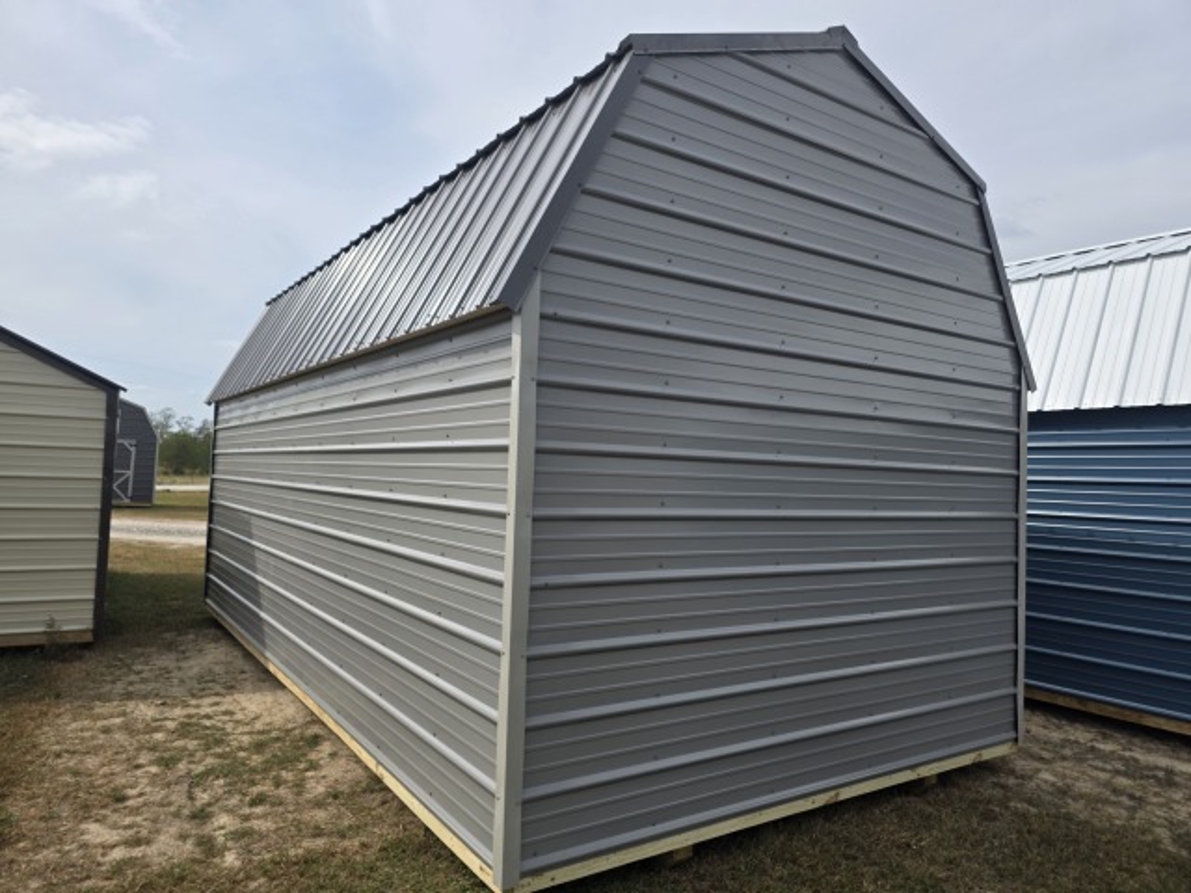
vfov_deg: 58.9
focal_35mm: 23
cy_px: 446
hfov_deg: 73.9
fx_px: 791
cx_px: 596
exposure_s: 1/6809
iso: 80
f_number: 1.7
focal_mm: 6.3
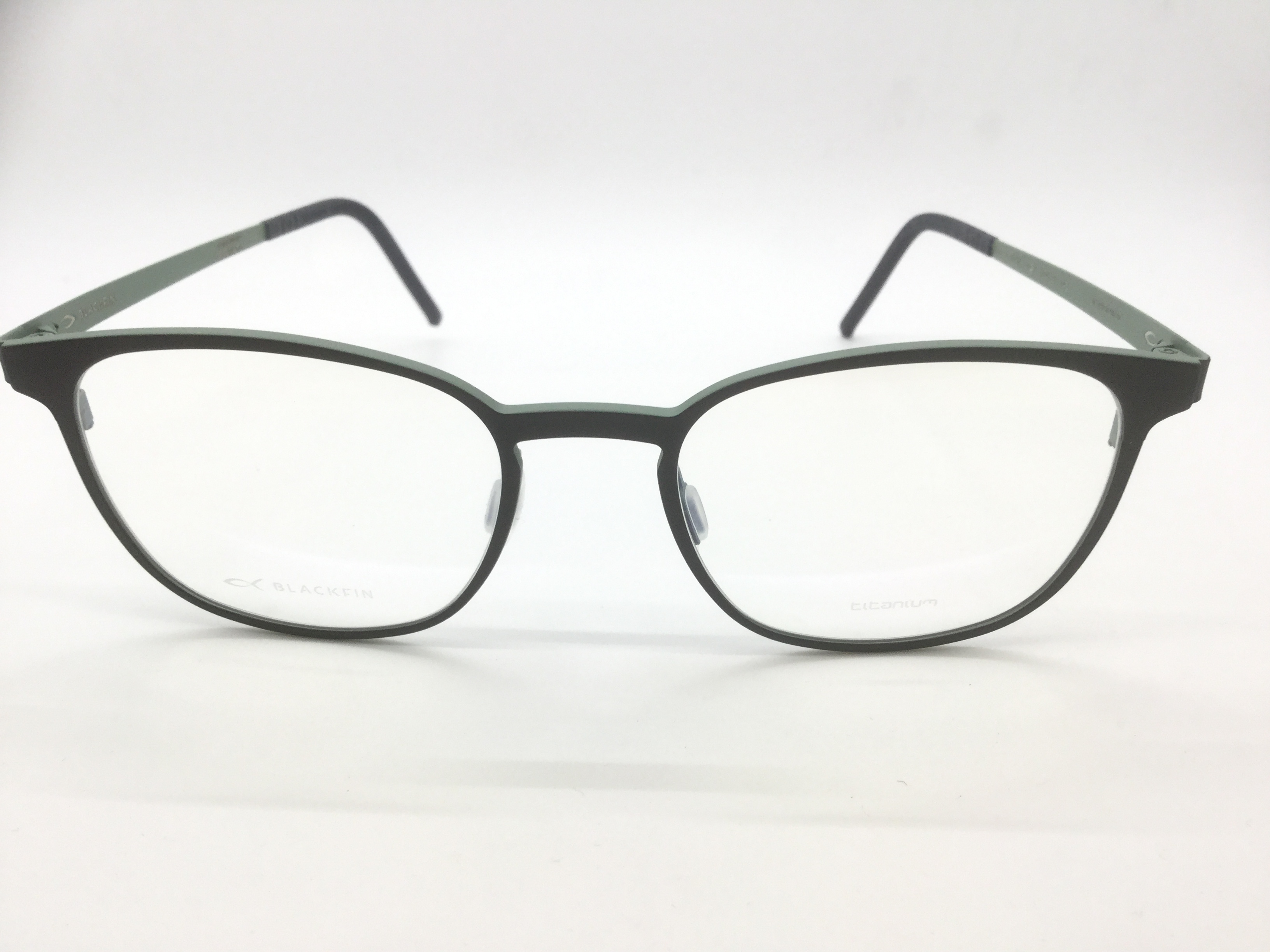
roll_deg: -0.7
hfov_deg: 58.4
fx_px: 1137
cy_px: 476
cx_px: 635
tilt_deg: -30.0
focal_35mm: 31
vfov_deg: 45.4
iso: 40
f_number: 2.4
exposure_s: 1/100
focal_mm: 3.3
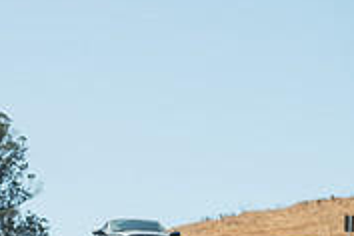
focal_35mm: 229
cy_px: 363
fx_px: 2252
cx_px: -206
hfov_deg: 8.7
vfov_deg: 5.9
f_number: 6.3
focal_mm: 70
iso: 500
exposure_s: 1/1600
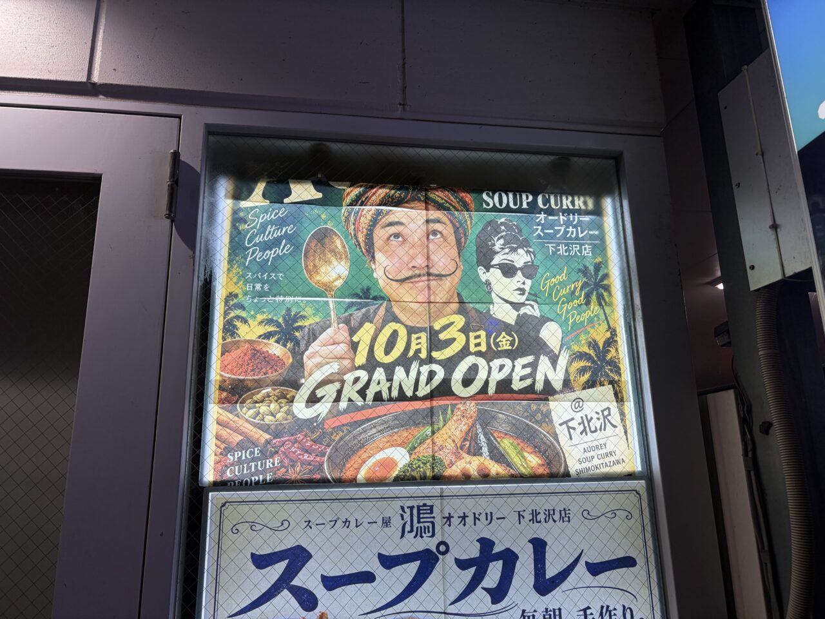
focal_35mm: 26
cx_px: 412
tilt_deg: +14.4
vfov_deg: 53.1
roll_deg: +1.8
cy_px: 310
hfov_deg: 67.3
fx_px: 620
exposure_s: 1/100
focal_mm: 5.96
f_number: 1.6
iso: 32
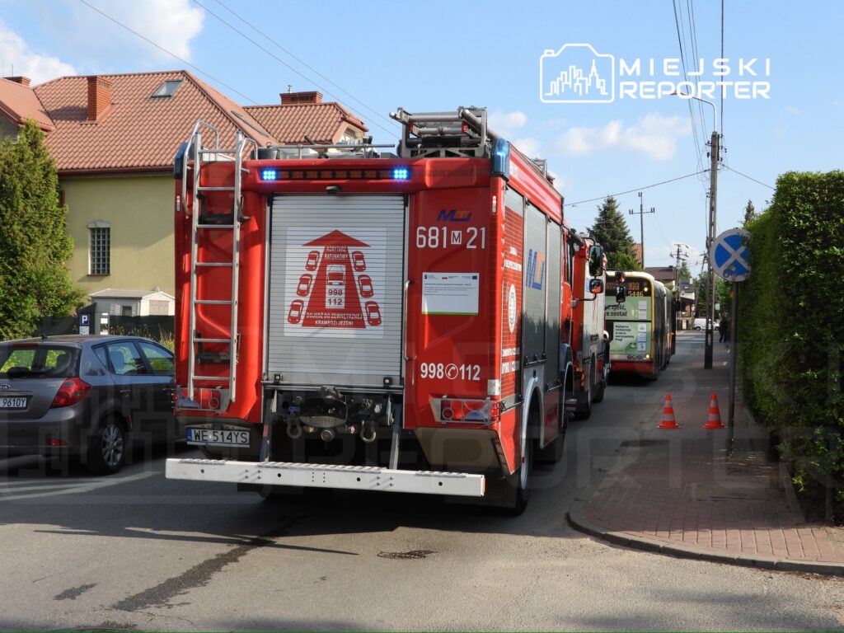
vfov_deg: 30.9
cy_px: 316
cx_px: 422
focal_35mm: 47
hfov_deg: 40.4
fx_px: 1146
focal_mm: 8.5
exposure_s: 1/800
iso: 100
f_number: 3.2
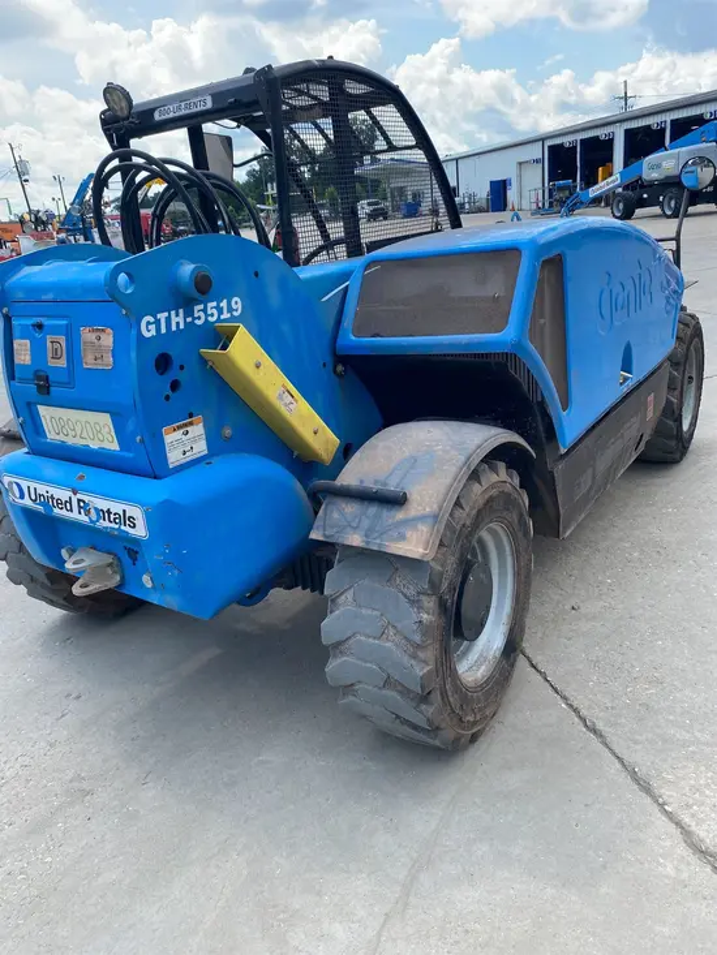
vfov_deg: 67.3
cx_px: 358
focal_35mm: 26
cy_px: 478
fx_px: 718
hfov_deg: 53.1
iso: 32
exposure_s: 1/877
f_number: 1.8
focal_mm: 4.25
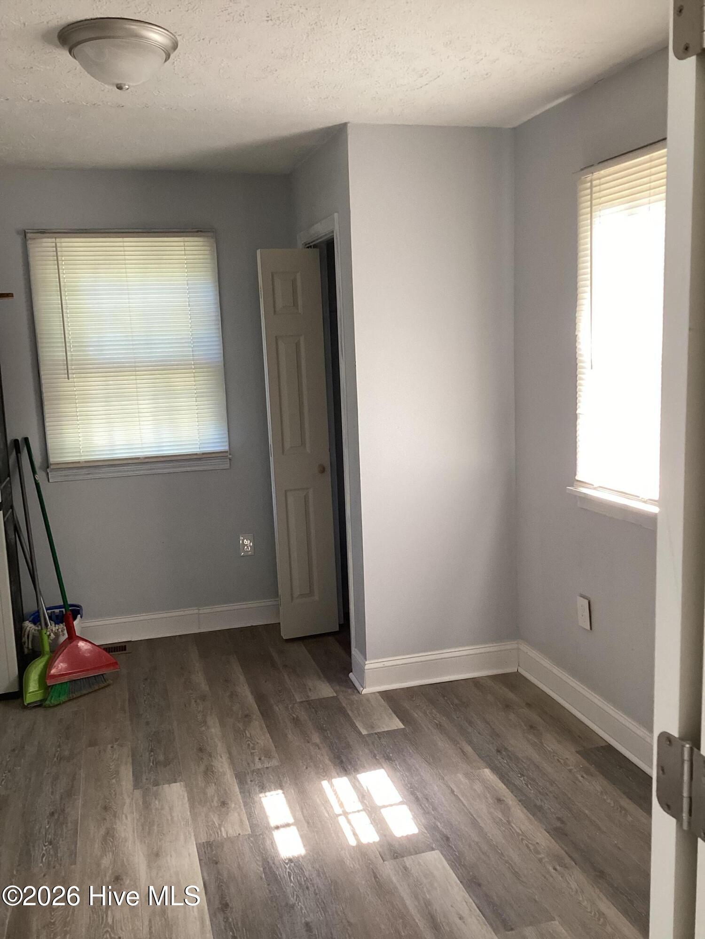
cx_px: 352
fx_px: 842
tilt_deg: -10.3
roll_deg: +1.4
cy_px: 470
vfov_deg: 58.4
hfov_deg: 45.4
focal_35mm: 31
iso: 160
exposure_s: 1/60
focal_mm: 3.3
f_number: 2.4
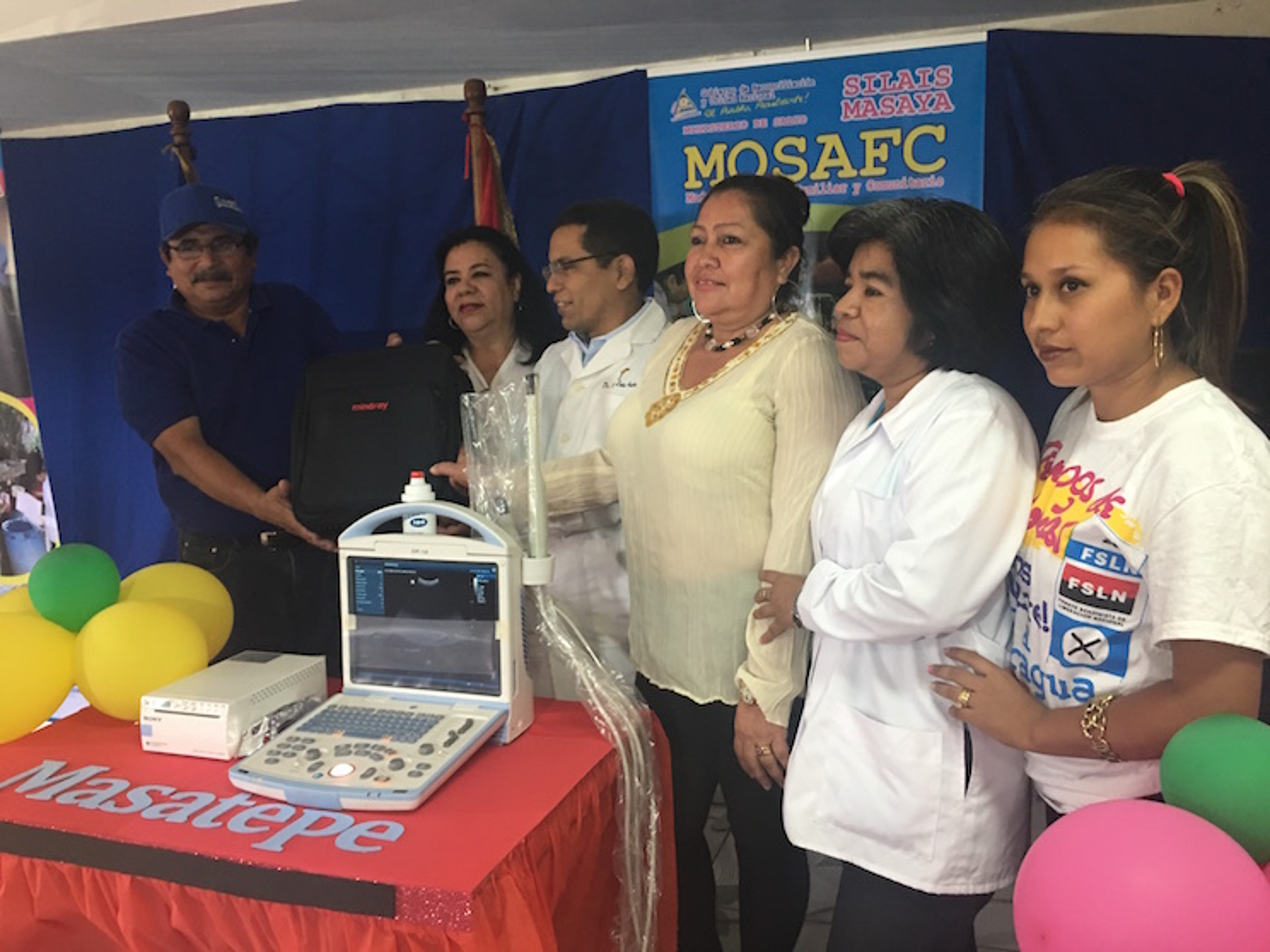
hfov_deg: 61.7
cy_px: 476
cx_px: 635
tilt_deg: -6.0
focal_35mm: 29
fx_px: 1064
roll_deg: +1.9
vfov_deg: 48.2
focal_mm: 4.15
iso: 80
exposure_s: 1/15
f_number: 2.2
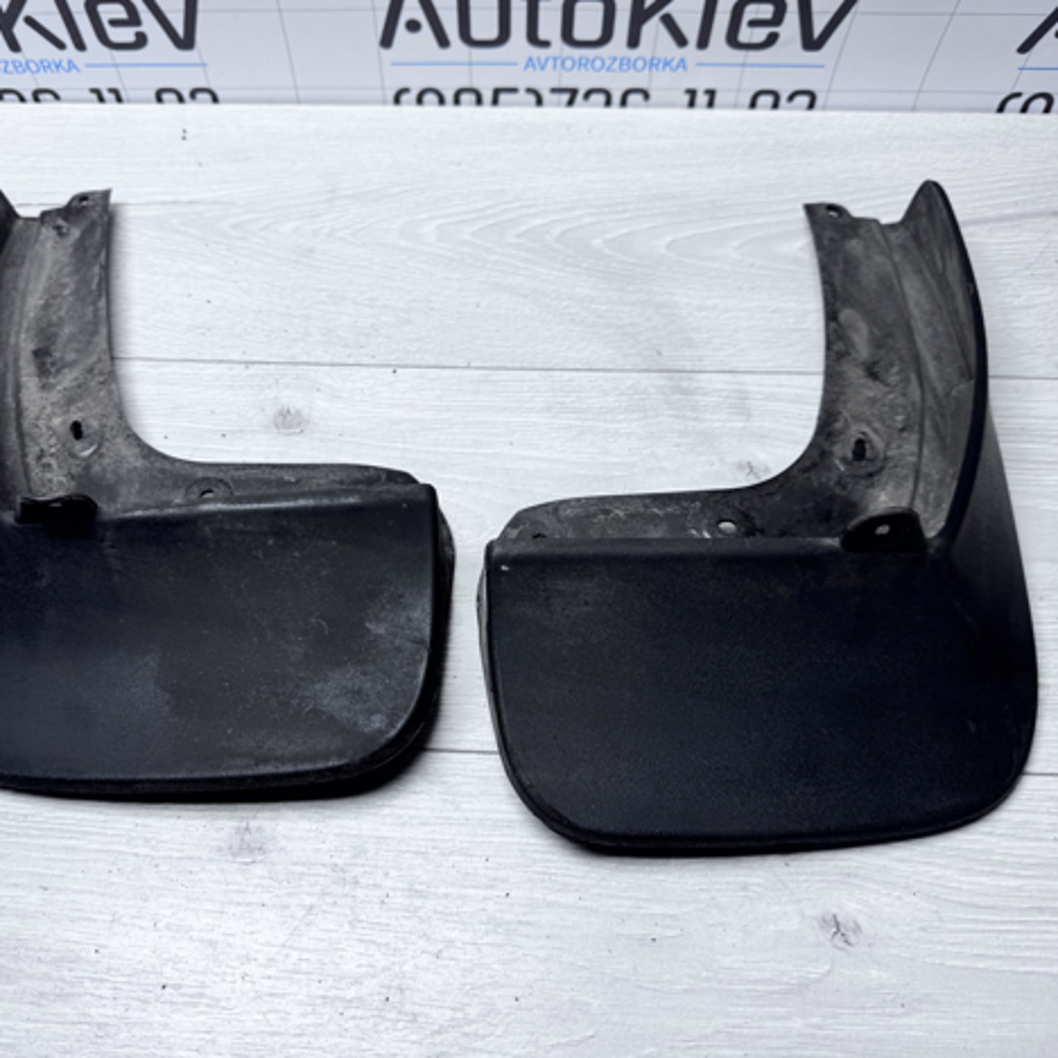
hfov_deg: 55.5
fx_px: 1003
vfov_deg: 55.6
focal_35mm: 29
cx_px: 475
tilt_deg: -58.1
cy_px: 522
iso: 80
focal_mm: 6.76
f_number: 1.78
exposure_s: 1/572
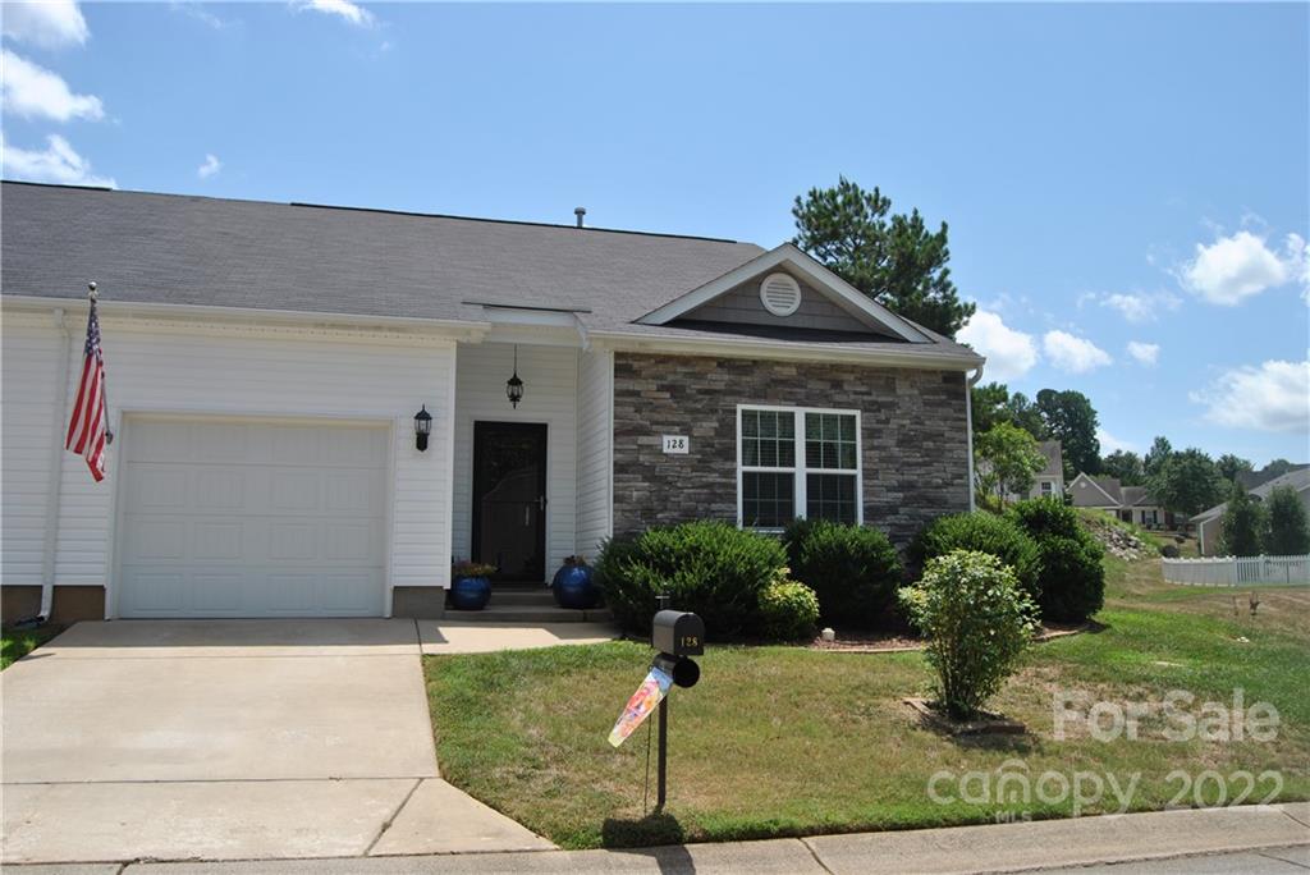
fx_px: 983
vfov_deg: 48.0
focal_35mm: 27
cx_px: 655
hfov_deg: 67.4
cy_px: 438
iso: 100
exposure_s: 1/250
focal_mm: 18
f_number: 8
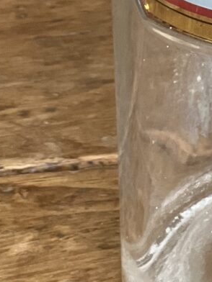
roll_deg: -1.1
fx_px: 2564
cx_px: 288
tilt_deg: -23.0
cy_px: -150
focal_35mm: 314
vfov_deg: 6.2
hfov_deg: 4.7
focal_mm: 9
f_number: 2.8
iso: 200
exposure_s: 1/121
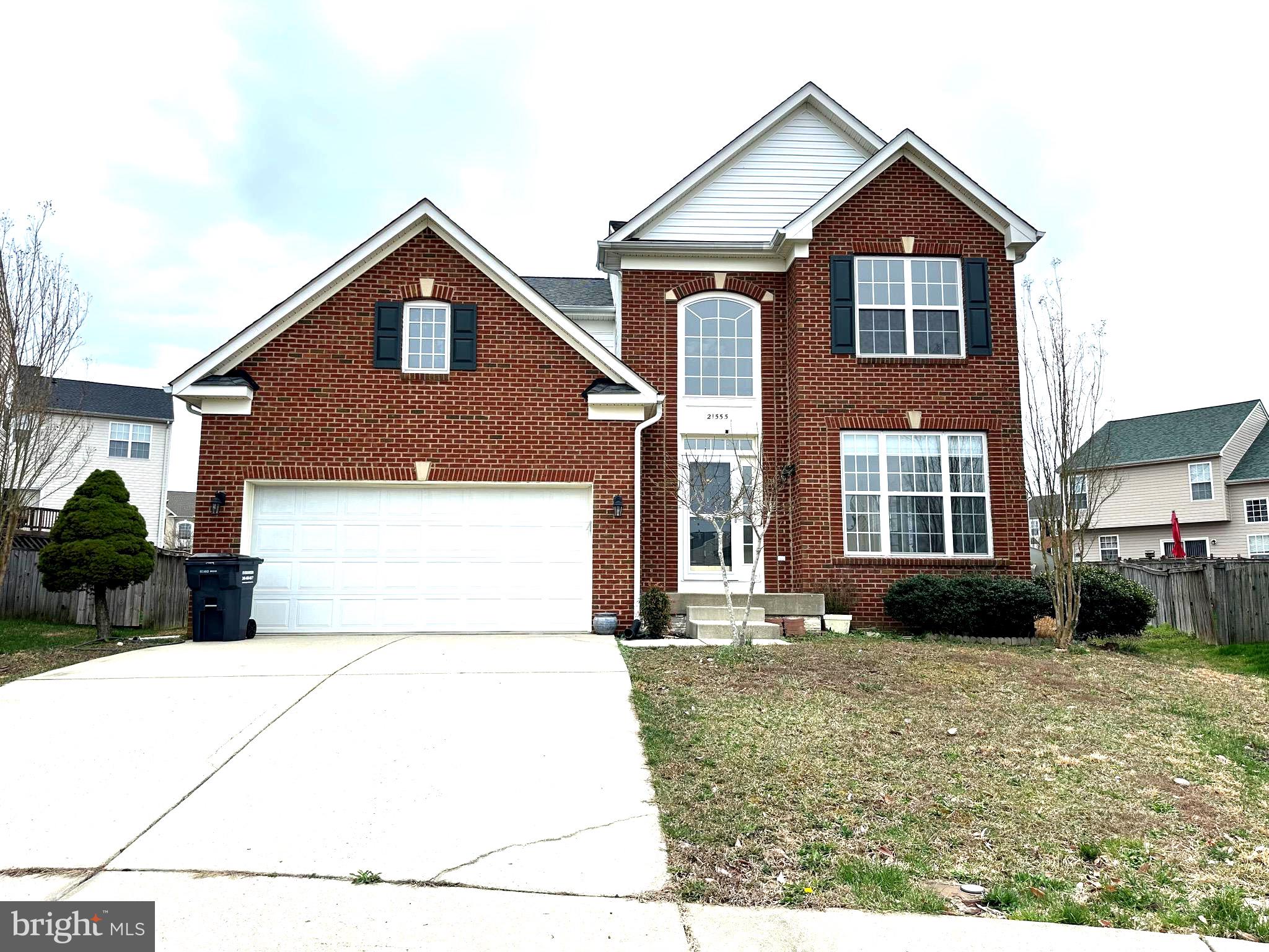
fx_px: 880
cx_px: 634
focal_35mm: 24
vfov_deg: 56.8
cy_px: 476
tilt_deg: +8.0
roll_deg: -0.4
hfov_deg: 71.6
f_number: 1.78
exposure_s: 1/2353
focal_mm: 6.86
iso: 80
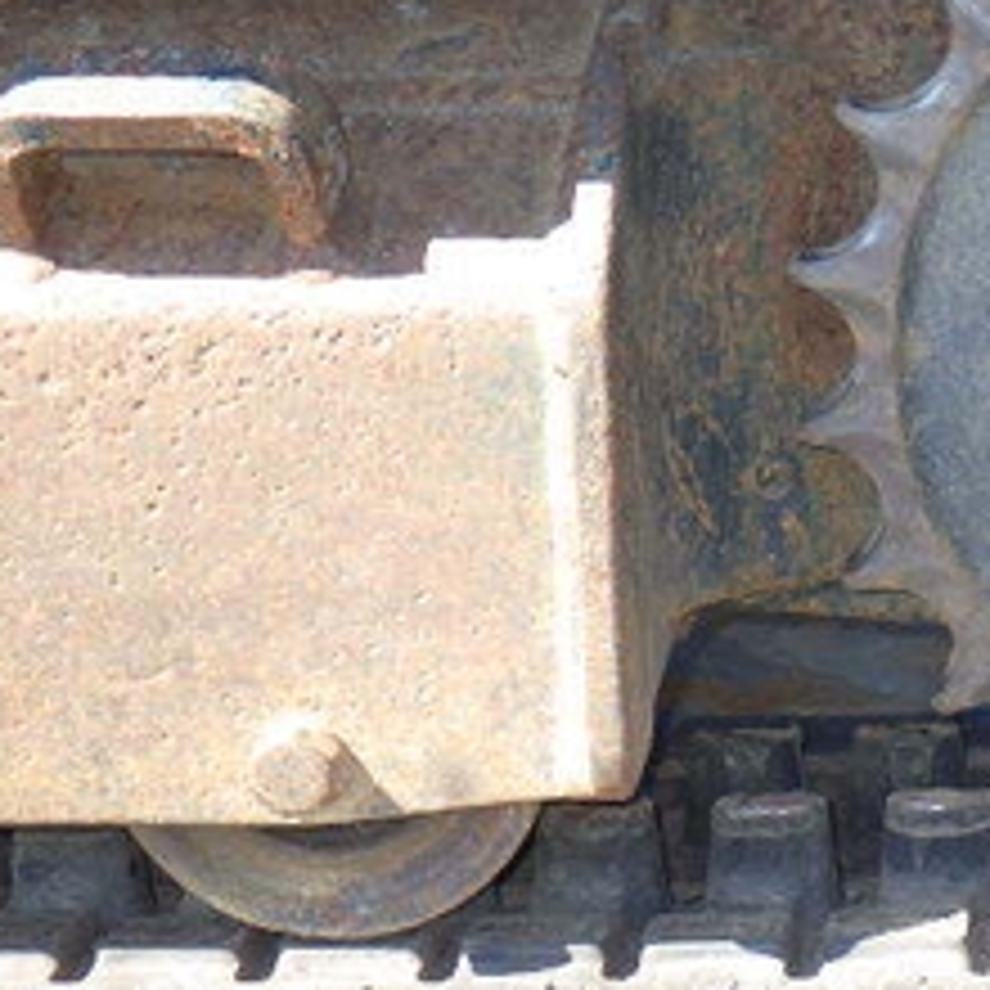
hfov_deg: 20.5
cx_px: 1062
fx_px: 2621
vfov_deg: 21.4
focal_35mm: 81
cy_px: 392
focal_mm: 7.5
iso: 125
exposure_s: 1/125
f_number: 4.2
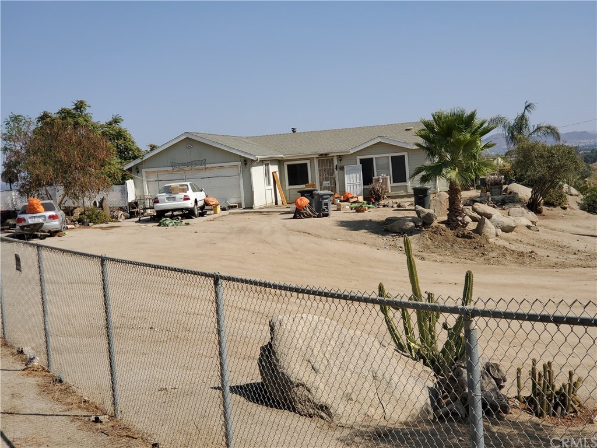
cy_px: 224
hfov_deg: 36.8
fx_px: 897
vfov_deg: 28.0
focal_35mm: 52
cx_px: 298
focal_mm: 6
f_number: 2.4
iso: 50
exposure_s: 1/1099
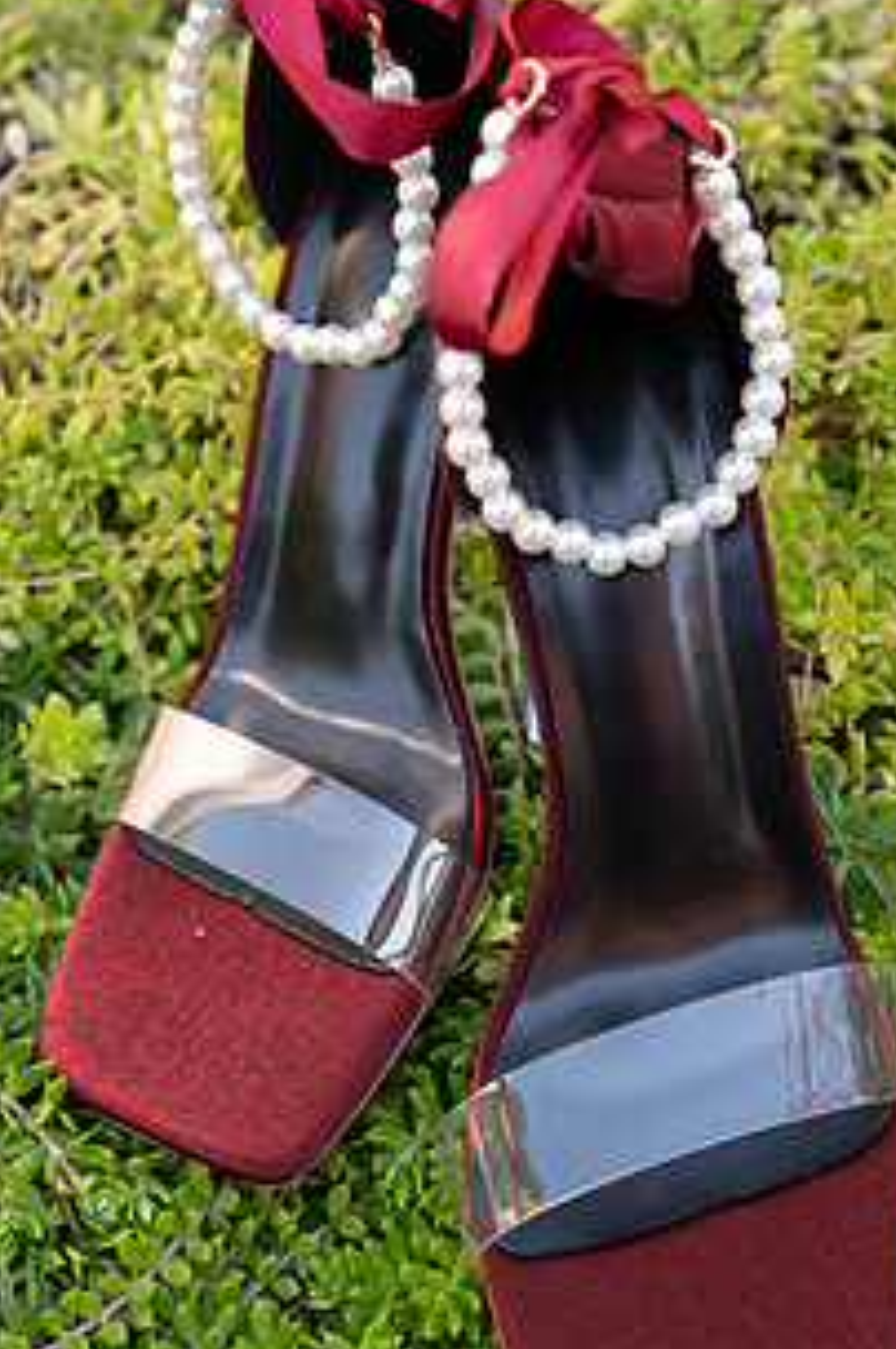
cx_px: 481
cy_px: 728
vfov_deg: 26.3
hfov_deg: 17.7
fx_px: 2881
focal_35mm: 77
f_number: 4.5
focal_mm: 52
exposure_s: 1/125
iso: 250
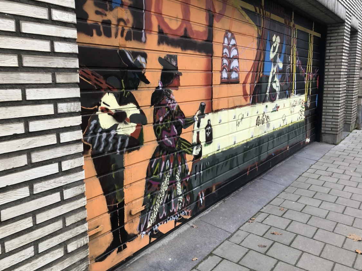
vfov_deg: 46.8
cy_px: 127
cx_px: 193
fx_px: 314
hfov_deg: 59.9
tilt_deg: -7.9
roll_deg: +0.1
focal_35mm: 30
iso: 25
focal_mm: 4
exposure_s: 1/30
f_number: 1.8
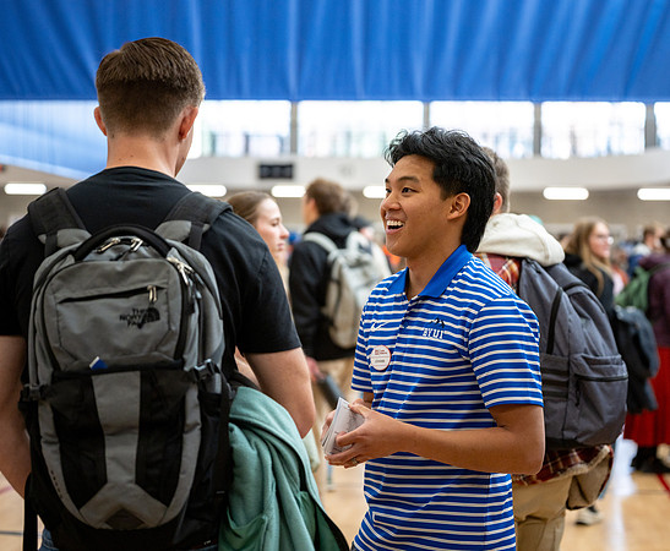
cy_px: 276
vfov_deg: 18.5
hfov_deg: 22.4
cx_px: 398
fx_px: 1690
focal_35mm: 84
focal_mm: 70
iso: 250
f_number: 2.8
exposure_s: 1/250
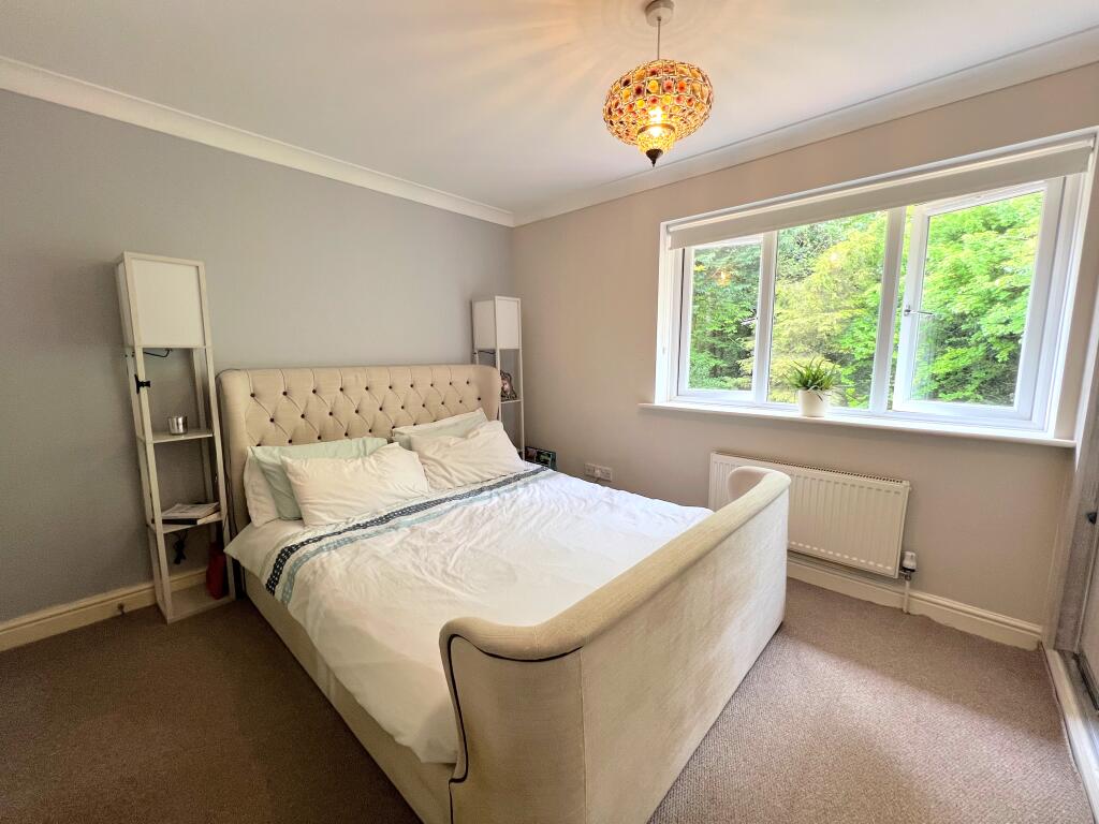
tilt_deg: -7.6
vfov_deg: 89.9
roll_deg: +0.3
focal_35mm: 13
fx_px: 413
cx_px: 550
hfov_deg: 106.2
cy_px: 412
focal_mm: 1.57
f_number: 1.8
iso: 250
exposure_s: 1/100
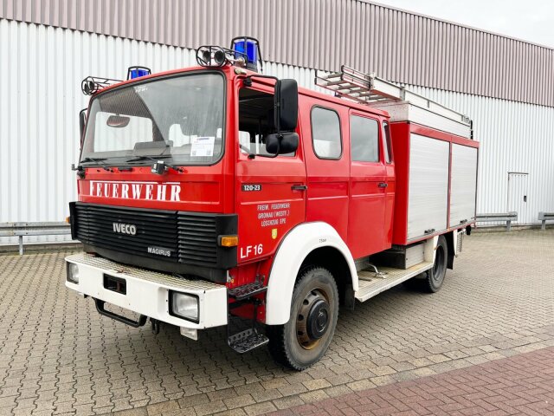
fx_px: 416
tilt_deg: -1.4
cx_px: 277
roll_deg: -1.0
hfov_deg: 67.3
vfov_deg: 53.1
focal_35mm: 26
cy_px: 208
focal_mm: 5.7
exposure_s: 1/147
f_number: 1.5
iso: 32
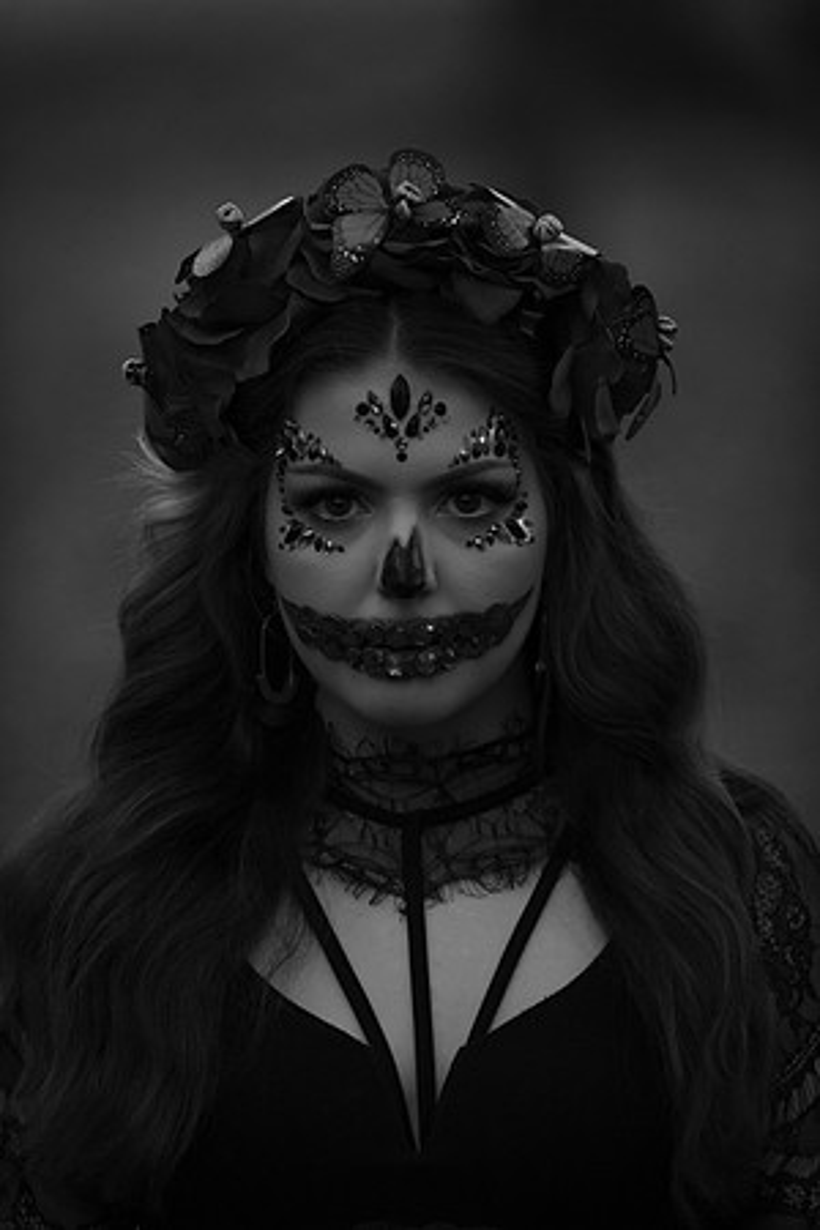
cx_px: 410
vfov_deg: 10.3
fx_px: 6833
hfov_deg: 6.9
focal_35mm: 200
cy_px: 615
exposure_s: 1/250
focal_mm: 200
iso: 2000
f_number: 2.8
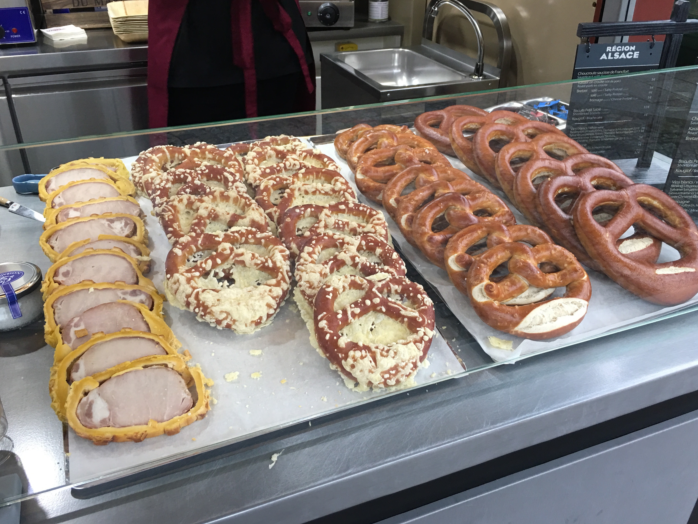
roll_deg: -0.3
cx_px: 349
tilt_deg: -28.4
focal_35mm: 30
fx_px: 605
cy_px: 259
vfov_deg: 46.8
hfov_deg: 60.0
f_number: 2.2
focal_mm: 4.15
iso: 50
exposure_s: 1/17
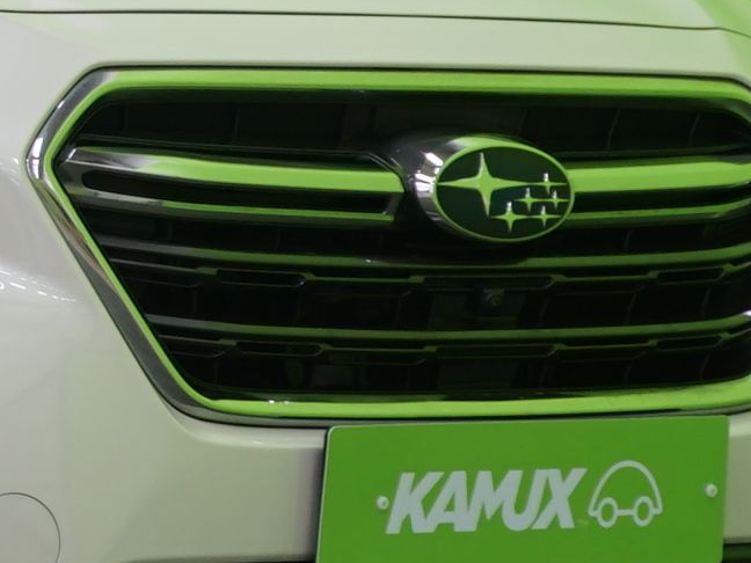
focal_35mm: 298
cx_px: -890
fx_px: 6465
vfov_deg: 5.0
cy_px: -95
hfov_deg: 6.4
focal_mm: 51
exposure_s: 1/10
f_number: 4.5
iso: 400
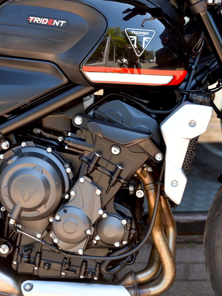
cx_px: 148
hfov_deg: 13.2
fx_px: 958
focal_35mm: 112
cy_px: 114
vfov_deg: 17.5
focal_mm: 70
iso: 100
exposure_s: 1/60
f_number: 4
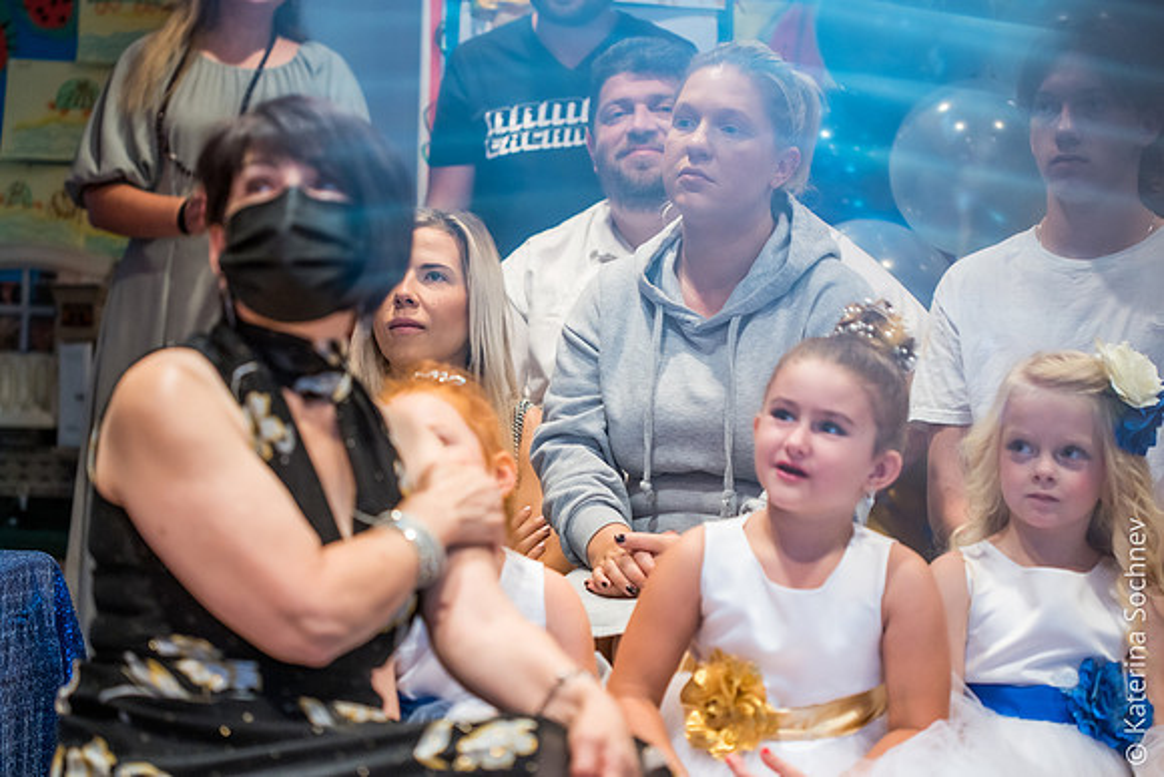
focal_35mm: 100
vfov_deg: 13.7
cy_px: 388
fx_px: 3234
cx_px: 582
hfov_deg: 20.4
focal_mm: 100
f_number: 3.2
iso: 1600
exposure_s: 1/80
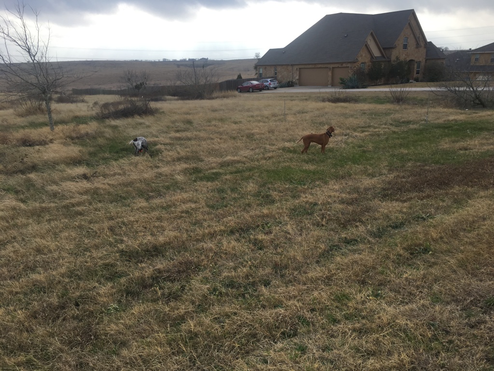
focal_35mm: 29
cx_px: 247
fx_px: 414
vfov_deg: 48.2
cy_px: 186
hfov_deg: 61.7
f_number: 2.2
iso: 25
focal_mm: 4.15
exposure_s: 1/625
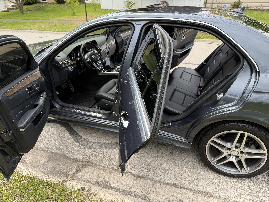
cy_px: 101
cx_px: 134
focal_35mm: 24
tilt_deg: -26.7
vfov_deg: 56.8
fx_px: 187
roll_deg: -0.6
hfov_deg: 71.6
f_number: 1.78
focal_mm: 6.76
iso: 80
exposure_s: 1/858
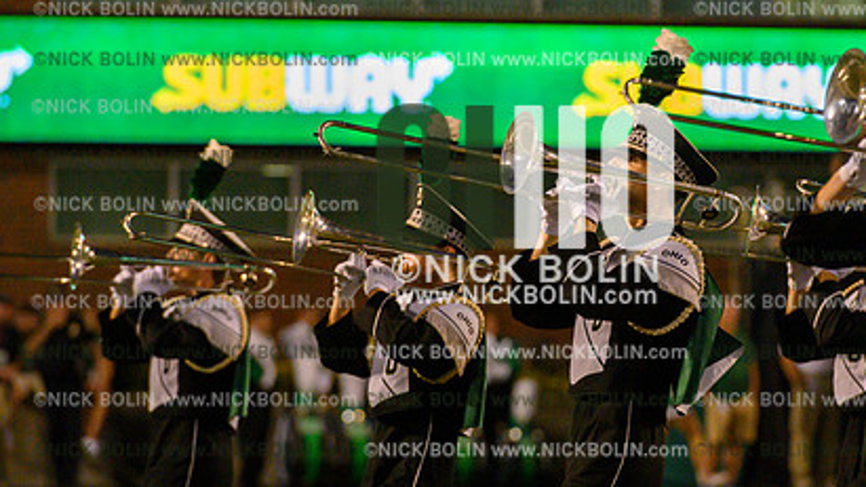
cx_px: 525
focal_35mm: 296
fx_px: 6796
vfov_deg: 4.1
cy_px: 206
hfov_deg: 7.3
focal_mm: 200
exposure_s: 1/1600
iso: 10000
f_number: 4
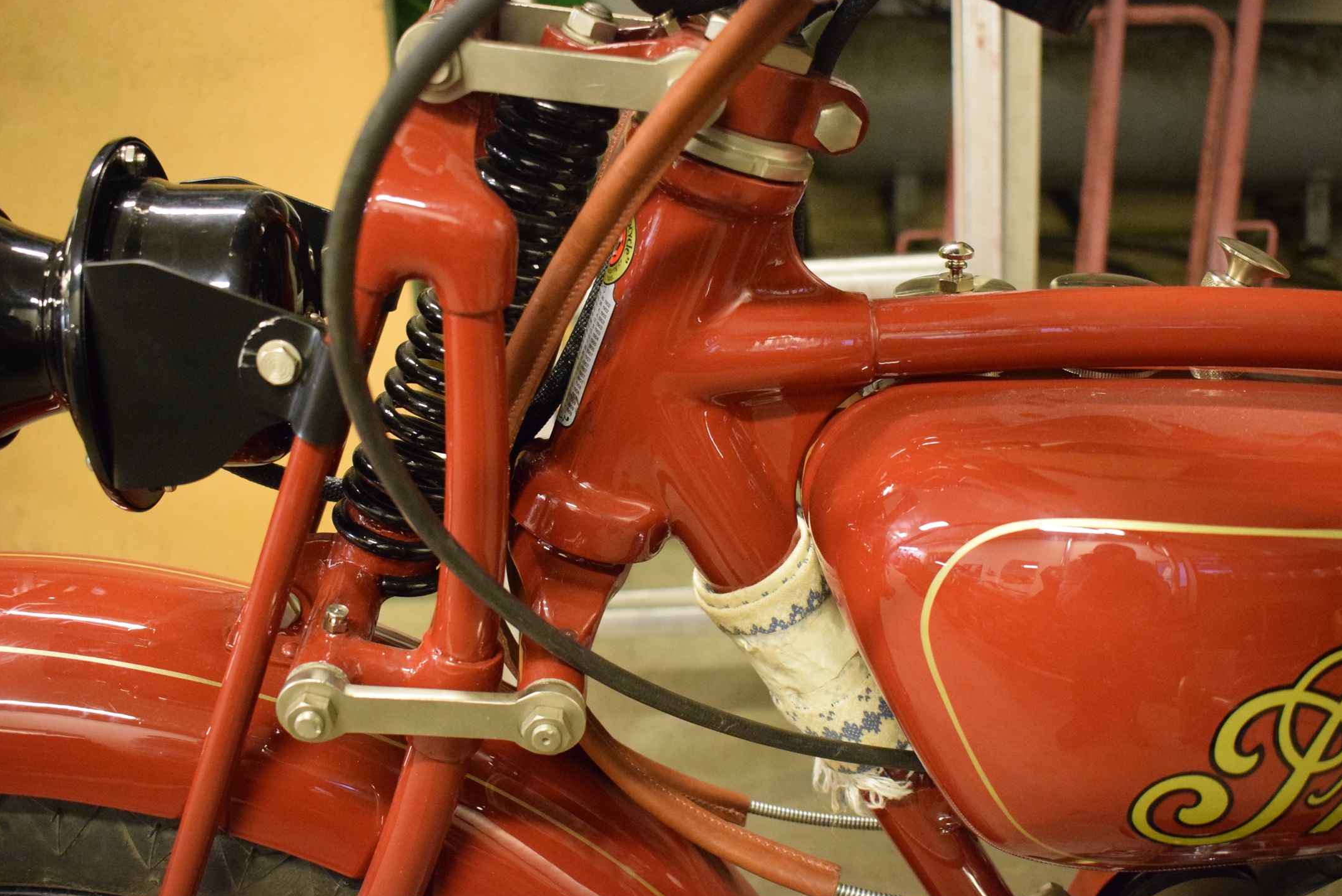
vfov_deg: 32.7
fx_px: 1529
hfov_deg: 47.4
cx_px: 683
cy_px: 468
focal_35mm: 41
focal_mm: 26
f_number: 5
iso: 5000
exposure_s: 1/60
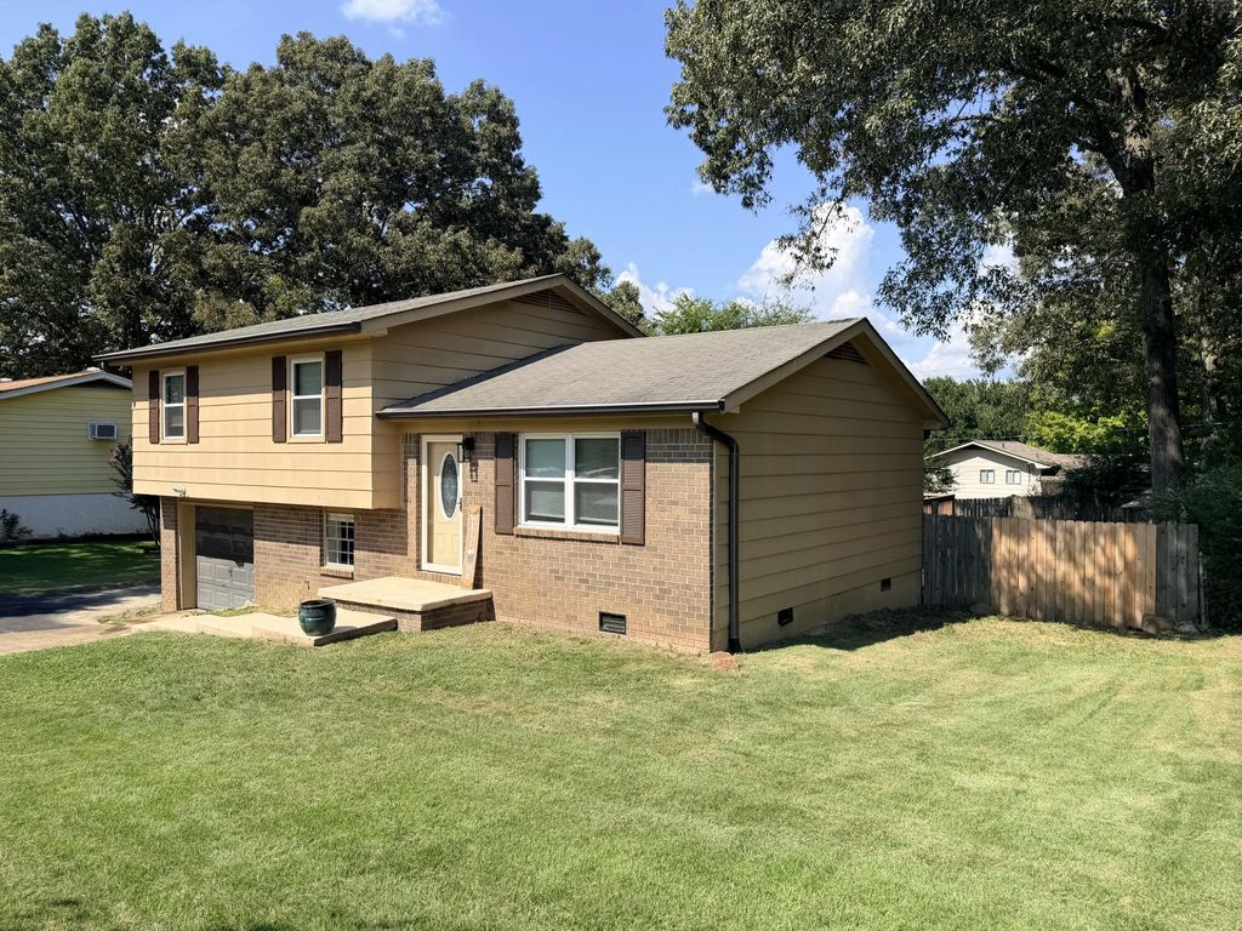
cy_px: 466
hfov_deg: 71.6
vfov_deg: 56.8
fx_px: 861
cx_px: 621
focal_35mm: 24
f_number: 1.78
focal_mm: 6.76
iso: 80
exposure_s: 1/3279
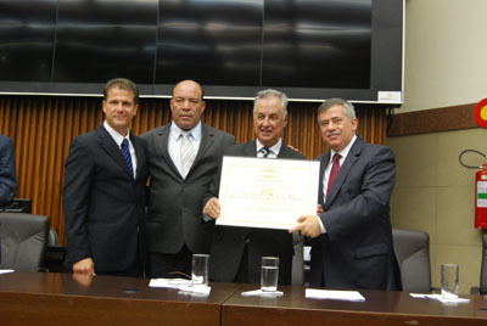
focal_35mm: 46
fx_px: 630
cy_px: 163
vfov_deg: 29.0
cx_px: 244
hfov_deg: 42.3
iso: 800
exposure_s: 1/40
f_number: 6.3
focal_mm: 31
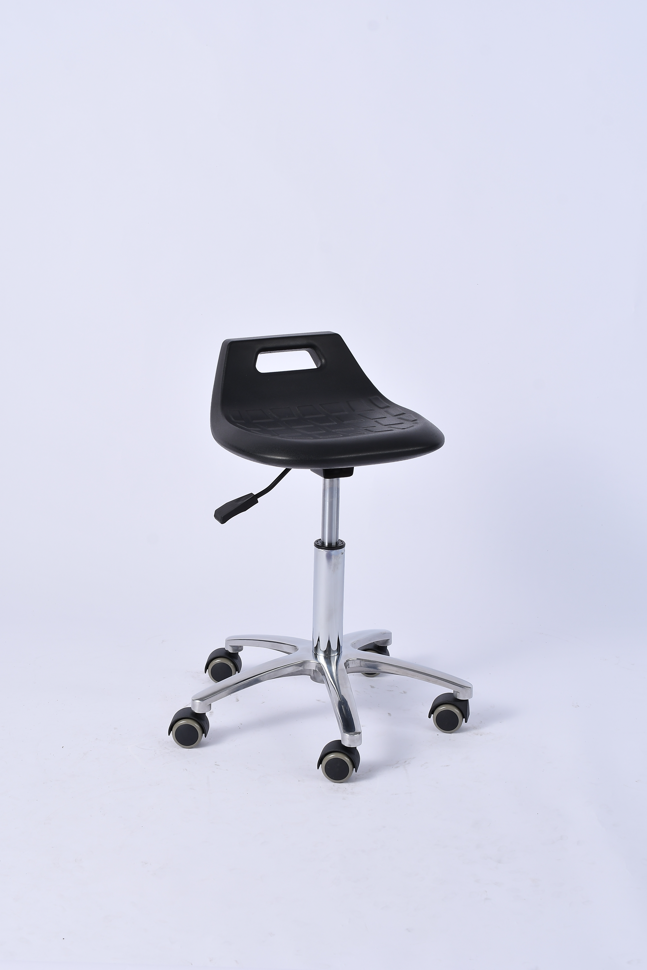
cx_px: 324
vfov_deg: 33.4
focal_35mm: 60
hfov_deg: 22.6
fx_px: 1617
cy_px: 485
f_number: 10
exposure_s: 1/100
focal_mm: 40
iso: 125
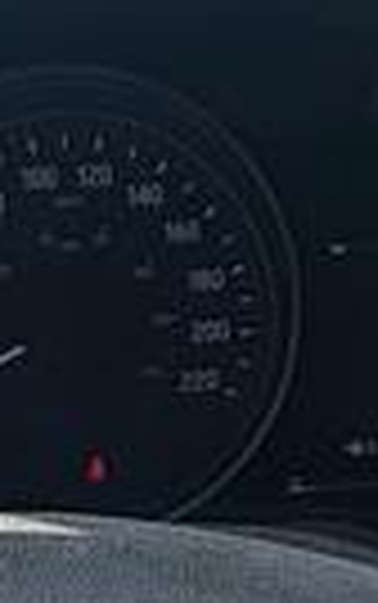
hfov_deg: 12.4
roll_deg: +1.1
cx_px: 135
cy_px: 770
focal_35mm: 106
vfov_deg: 18.4
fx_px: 1743
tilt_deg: -32.0
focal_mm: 2.22
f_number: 2.2
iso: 50
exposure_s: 1/502
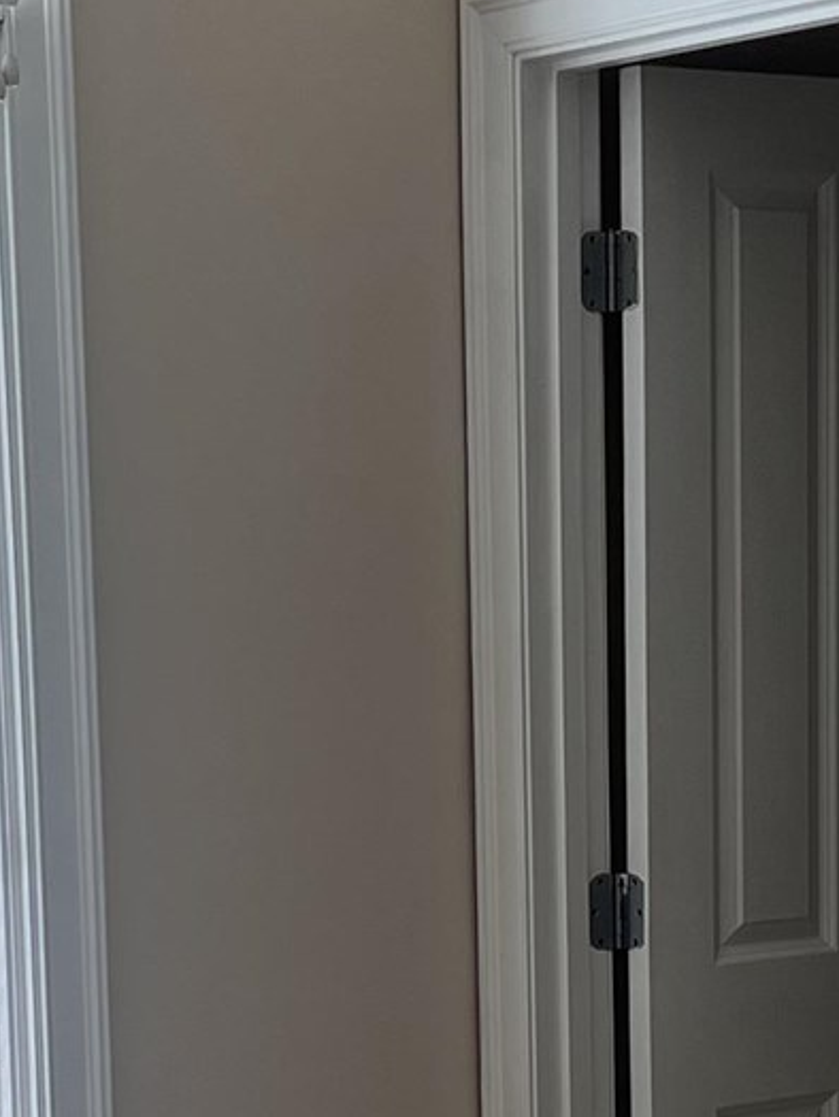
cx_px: 226
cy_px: 1021
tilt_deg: -7.8
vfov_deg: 17.0
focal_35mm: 114
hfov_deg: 13.0
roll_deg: +0.8
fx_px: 3683
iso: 50
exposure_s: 1/471
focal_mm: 5.7
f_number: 1.5
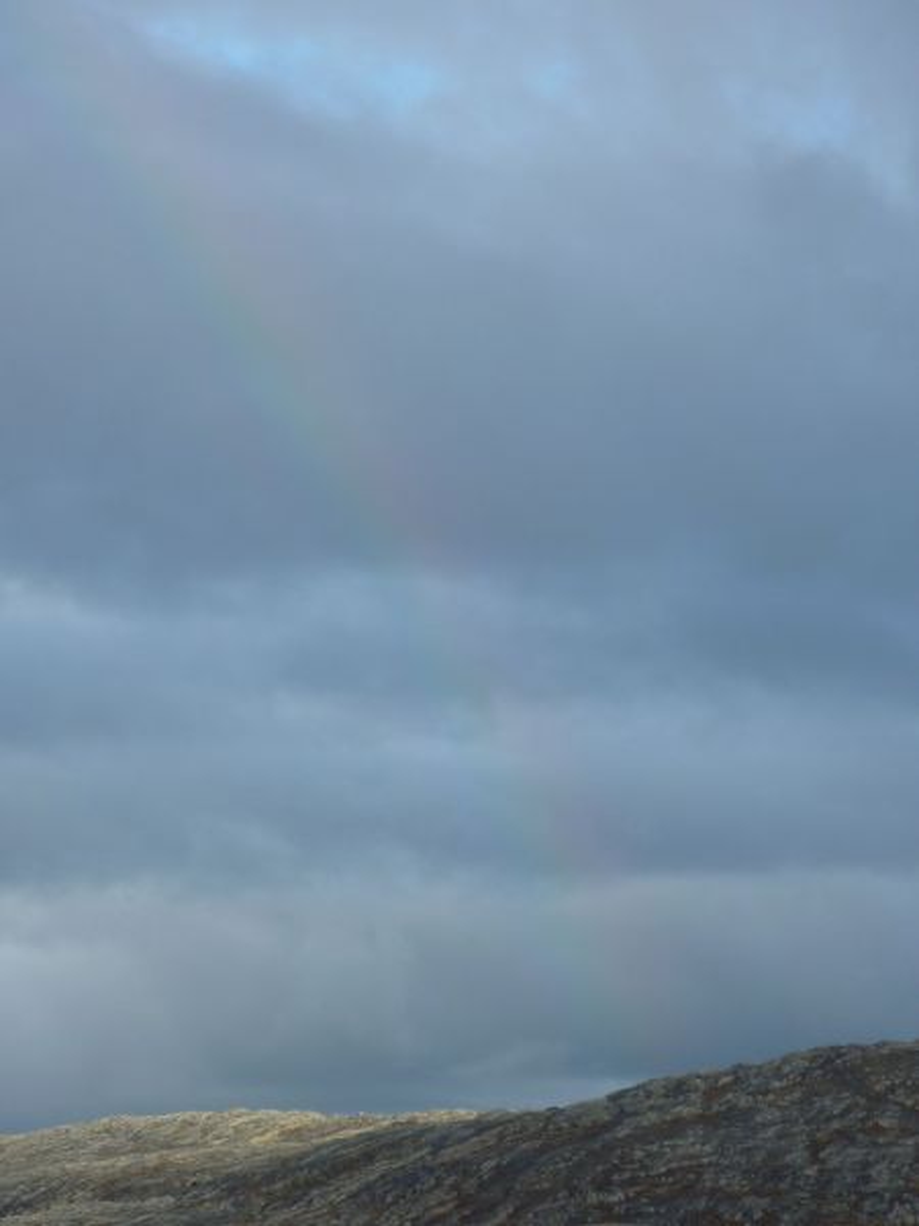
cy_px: 613
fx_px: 4850
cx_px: 460
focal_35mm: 137
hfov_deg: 10.8
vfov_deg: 14.4
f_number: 4.5
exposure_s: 1/250
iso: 80
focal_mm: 22.5
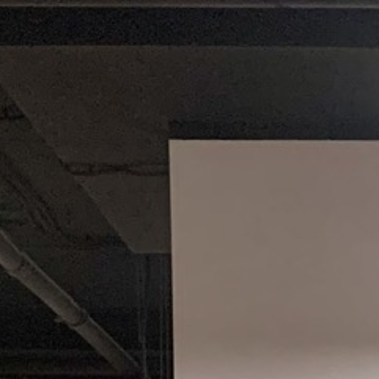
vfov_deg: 11.2
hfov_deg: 13.5
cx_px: 552
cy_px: 994
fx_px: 1511
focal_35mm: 122
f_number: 1.8
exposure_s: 1/42
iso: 400
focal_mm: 4.25
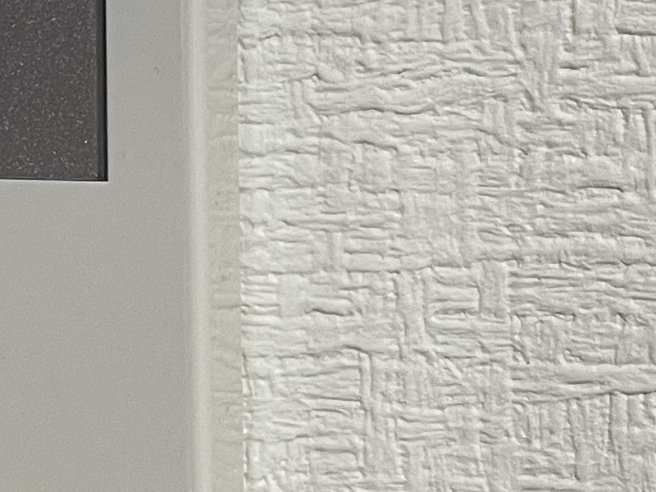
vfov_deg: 11.2
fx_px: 2483
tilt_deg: +1.6
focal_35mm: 131
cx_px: -358
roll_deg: +0.9
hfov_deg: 14.0
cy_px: -13
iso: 100
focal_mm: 4.2
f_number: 1.6
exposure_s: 1/60
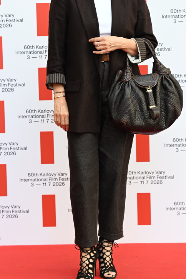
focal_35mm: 134
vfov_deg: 15.3
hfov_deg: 10.2
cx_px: 81
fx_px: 1038
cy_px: 100
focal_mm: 94
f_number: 4.5
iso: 800
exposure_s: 1/1000
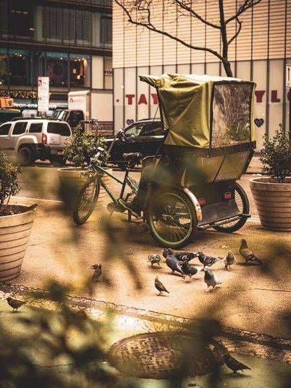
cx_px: 175
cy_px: 170
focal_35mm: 57
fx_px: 637
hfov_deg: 25.7
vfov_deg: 33.9
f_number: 1.8
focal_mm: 35
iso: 80
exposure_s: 1/250
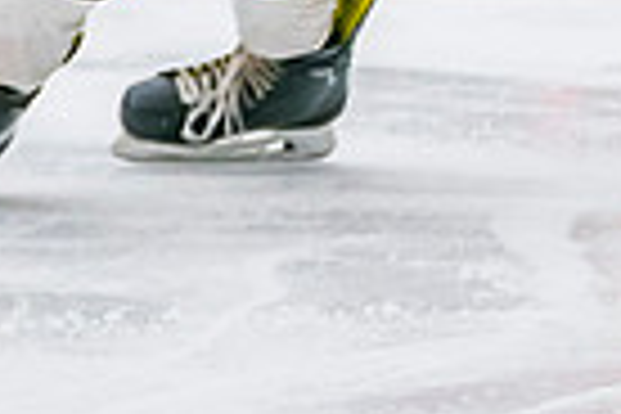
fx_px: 13040
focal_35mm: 756
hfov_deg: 2.7
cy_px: -608
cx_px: 103
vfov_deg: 1.8
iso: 1600
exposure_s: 1/640
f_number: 2.8
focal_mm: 125
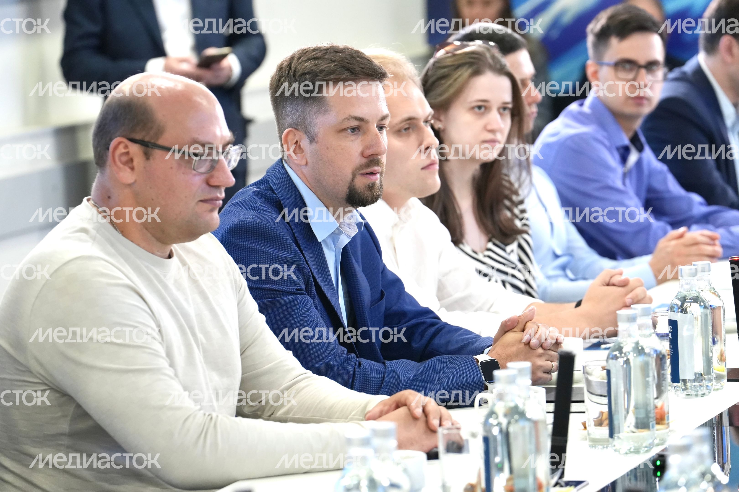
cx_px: 370
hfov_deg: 10.3
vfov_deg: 6.9
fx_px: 4105
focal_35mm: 200
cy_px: 246
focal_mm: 200
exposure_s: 1/160
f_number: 5.6
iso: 4000
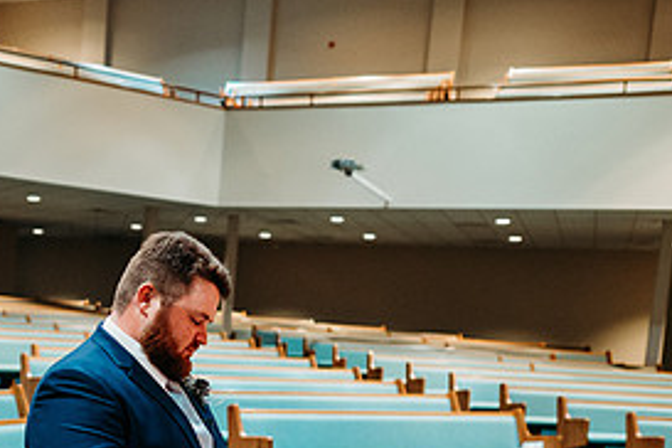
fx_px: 952
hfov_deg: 37.4
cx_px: 126
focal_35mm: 51
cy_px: 449
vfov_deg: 25.2
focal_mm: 24
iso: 2000
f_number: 1.8
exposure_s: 1/100
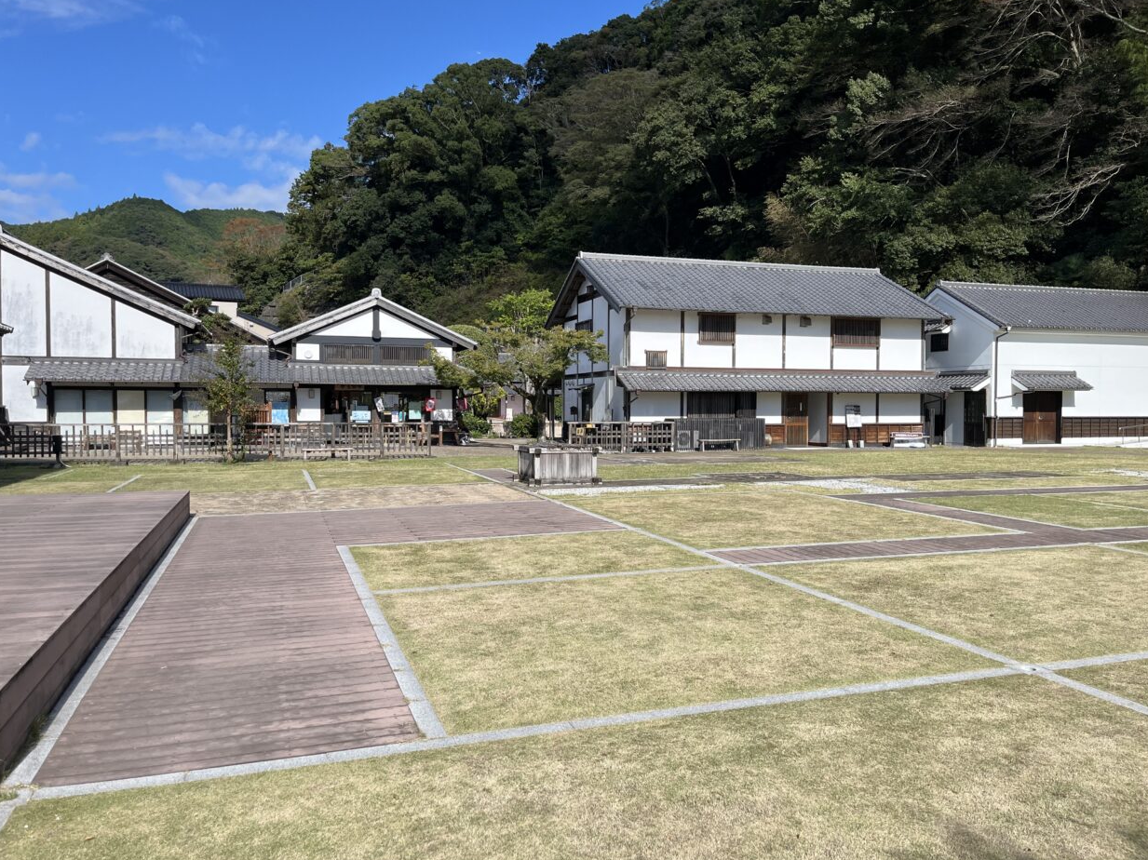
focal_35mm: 27
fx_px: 895
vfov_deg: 51.3
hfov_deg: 65.3
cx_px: 592
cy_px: 423
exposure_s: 1/3521
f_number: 1.6
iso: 50
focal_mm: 5.1
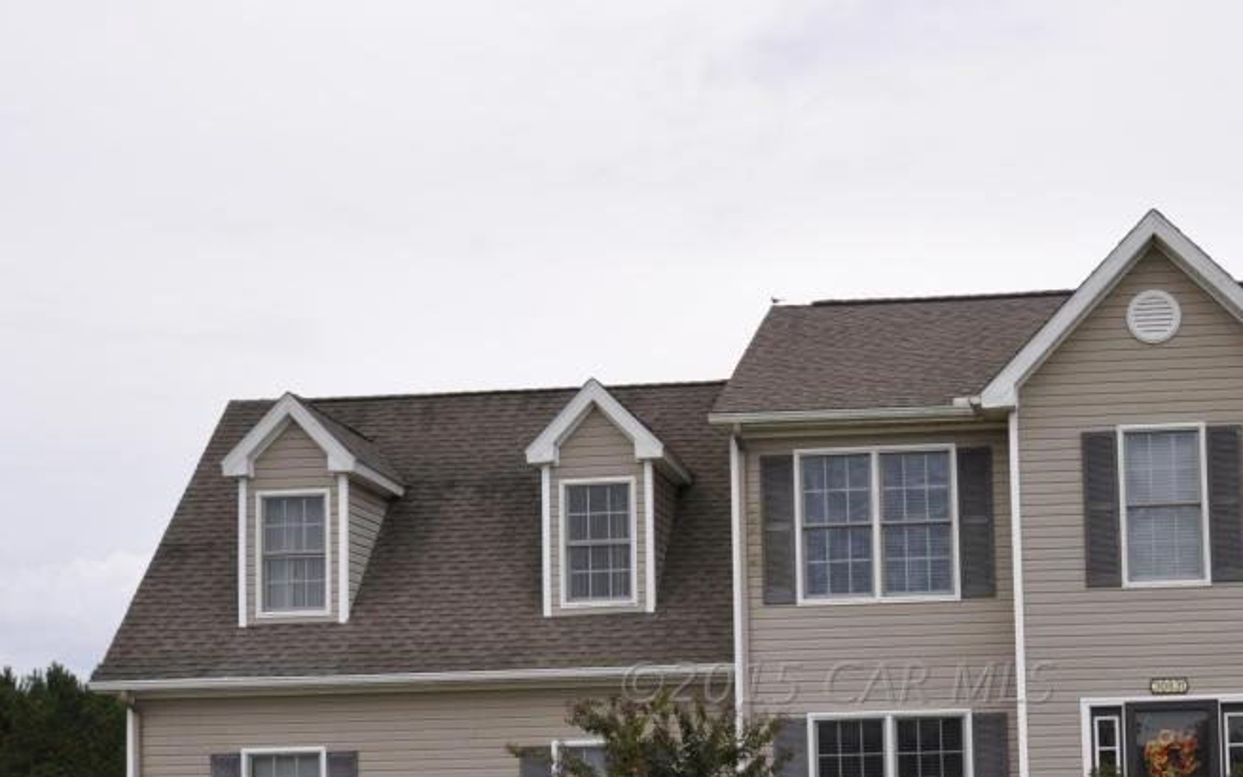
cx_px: 838
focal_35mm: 70
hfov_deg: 29.2
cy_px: 682
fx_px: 2371
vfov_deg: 18.3
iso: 200
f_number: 10
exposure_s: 1/200
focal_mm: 26
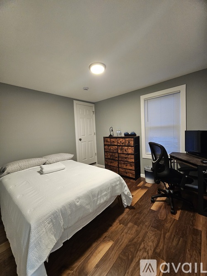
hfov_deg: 89.9
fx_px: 104
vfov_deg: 106.2
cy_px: 138
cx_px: 104
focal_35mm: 13
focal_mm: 2.2
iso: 320
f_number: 2.2
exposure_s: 1/40
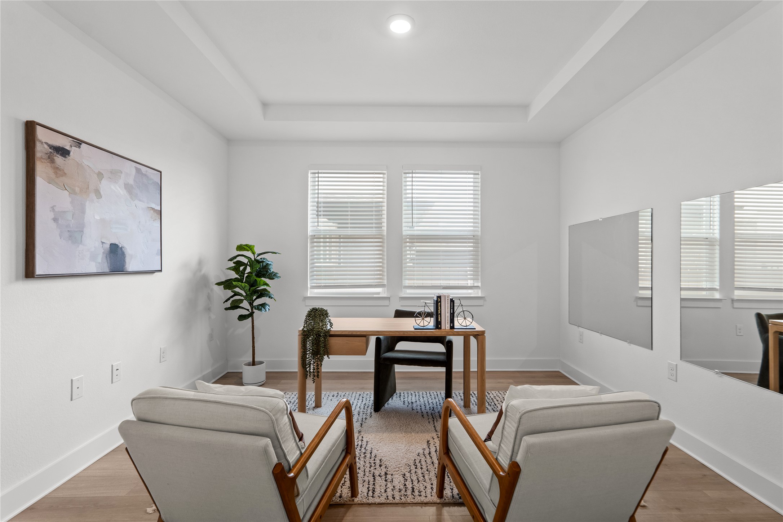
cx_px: 392
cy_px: 261
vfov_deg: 73.7
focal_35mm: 16
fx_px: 348
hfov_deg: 96.7
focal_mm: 16
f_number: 8
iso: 200
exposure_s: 1/4
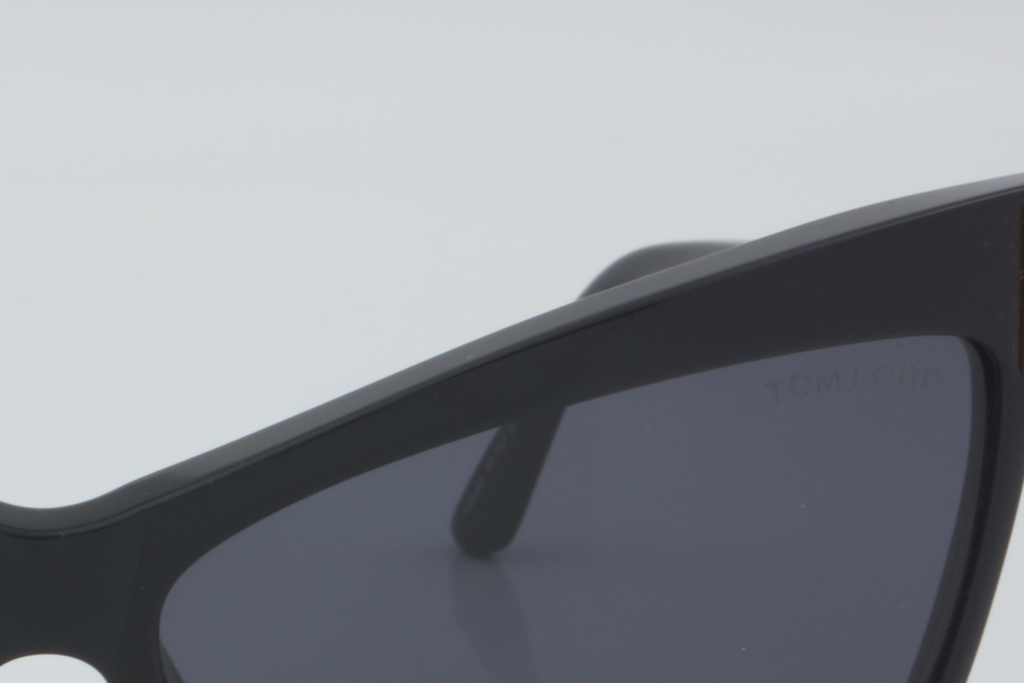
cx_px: 20
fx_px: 5094
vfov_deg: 7.6
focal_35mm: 179
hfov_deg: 11.4
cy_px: 594
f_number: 32
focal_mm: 55
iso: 100
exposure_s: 1/4
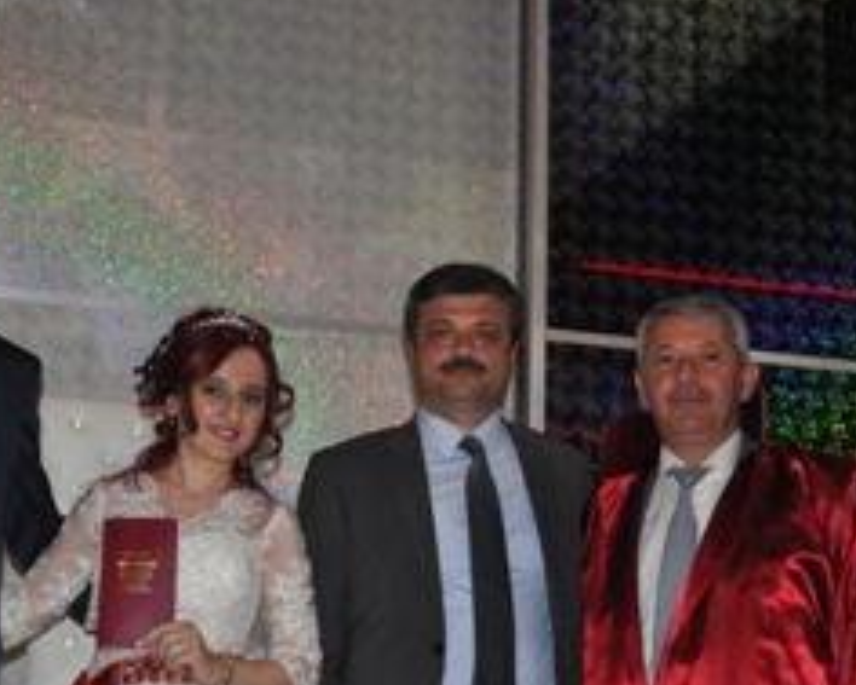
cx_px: 181
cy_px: 504
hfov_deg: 29.0
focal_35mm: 64
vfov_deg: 23.6
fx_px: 1622
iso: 800
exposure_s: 1/60
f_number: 4
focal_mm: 24
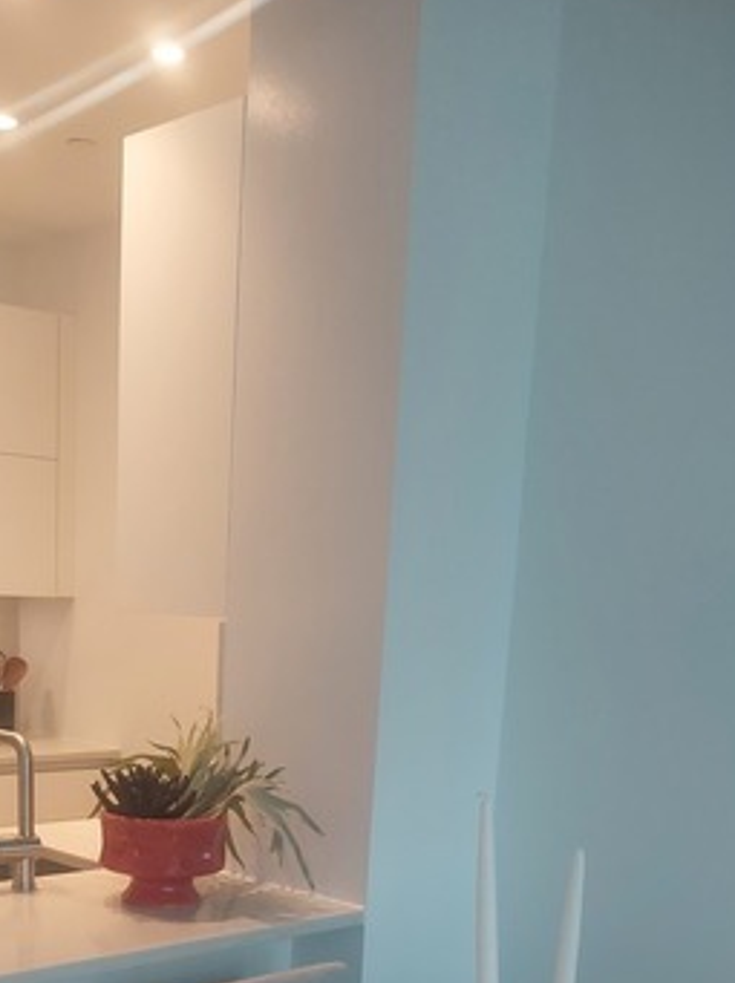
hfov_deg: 30.5
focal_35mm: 47
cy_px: 872
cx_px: 225
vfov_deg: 37.9
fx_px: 1333
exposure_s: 1/120
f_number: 1.8
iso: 125
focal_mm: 5.23
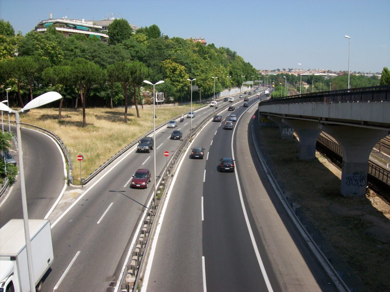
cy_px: 146
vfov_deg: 39.6
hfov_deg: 51.4
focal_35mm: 36
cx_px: 195
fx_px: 405
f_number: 4.8
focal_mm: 6
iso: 80
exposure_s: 1/488
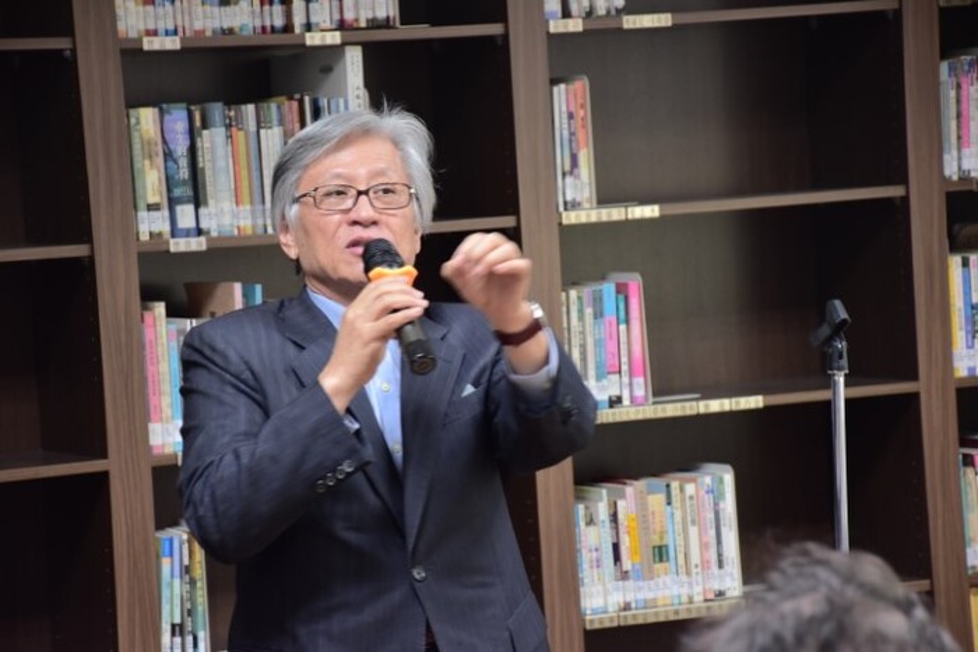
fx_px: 3668
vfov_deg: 10.2
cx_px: 489
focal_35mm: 135
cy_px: 326
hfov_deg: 15.2
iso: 1000
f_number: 5.3
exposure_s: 1/25
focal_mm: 90
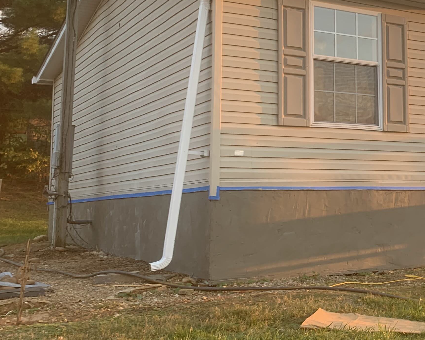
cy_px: 125
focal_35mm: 59
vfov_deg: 25.7
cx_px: 405
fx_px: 742
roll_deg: +0.4
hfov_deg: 30.2
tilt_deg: +7.1
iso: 25
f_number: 1.8
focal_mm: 4.25
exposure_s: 1/121
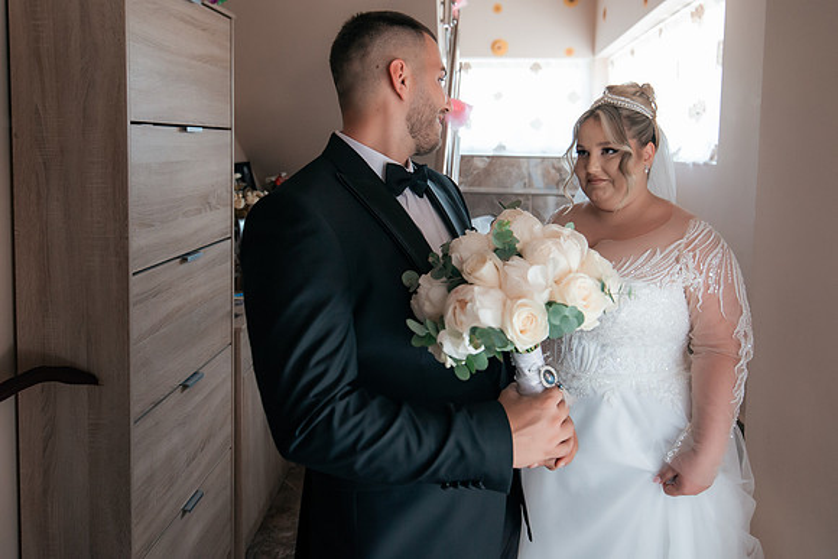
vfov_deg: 46.7
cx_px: 420
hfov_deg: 66.4
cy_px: 200
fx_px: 640
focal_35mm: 27
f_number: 3.2
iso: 1600
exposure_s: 1/500
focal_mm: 21
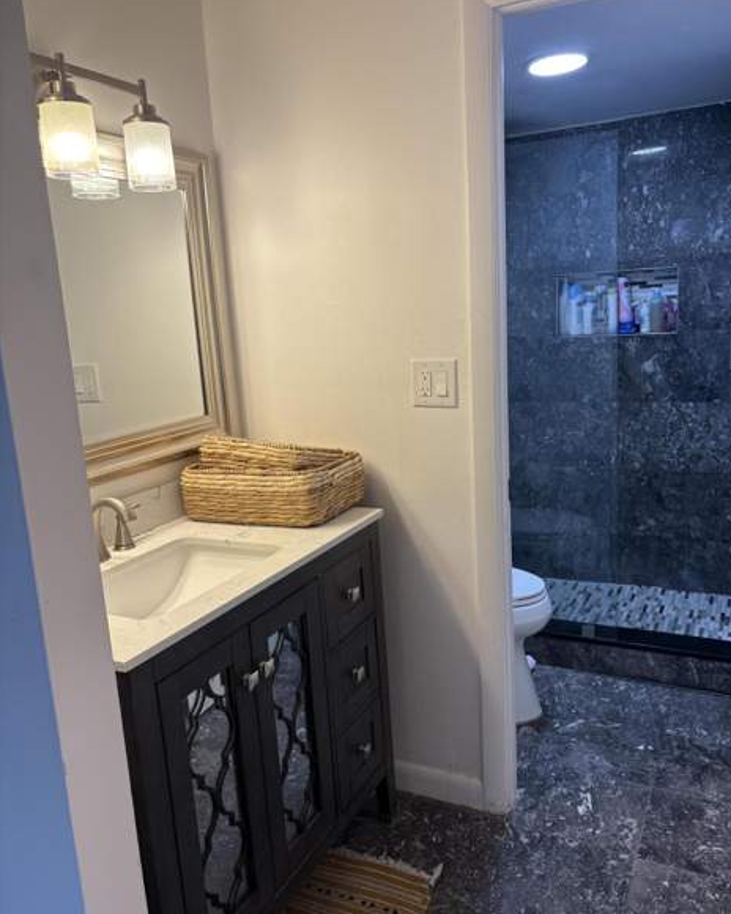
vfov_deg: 62.2
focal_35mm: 28
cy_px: 460
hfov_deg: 51.5
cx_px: 377
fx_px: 757
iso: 80
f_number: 1.6
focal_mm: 5.96
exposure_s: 1/120
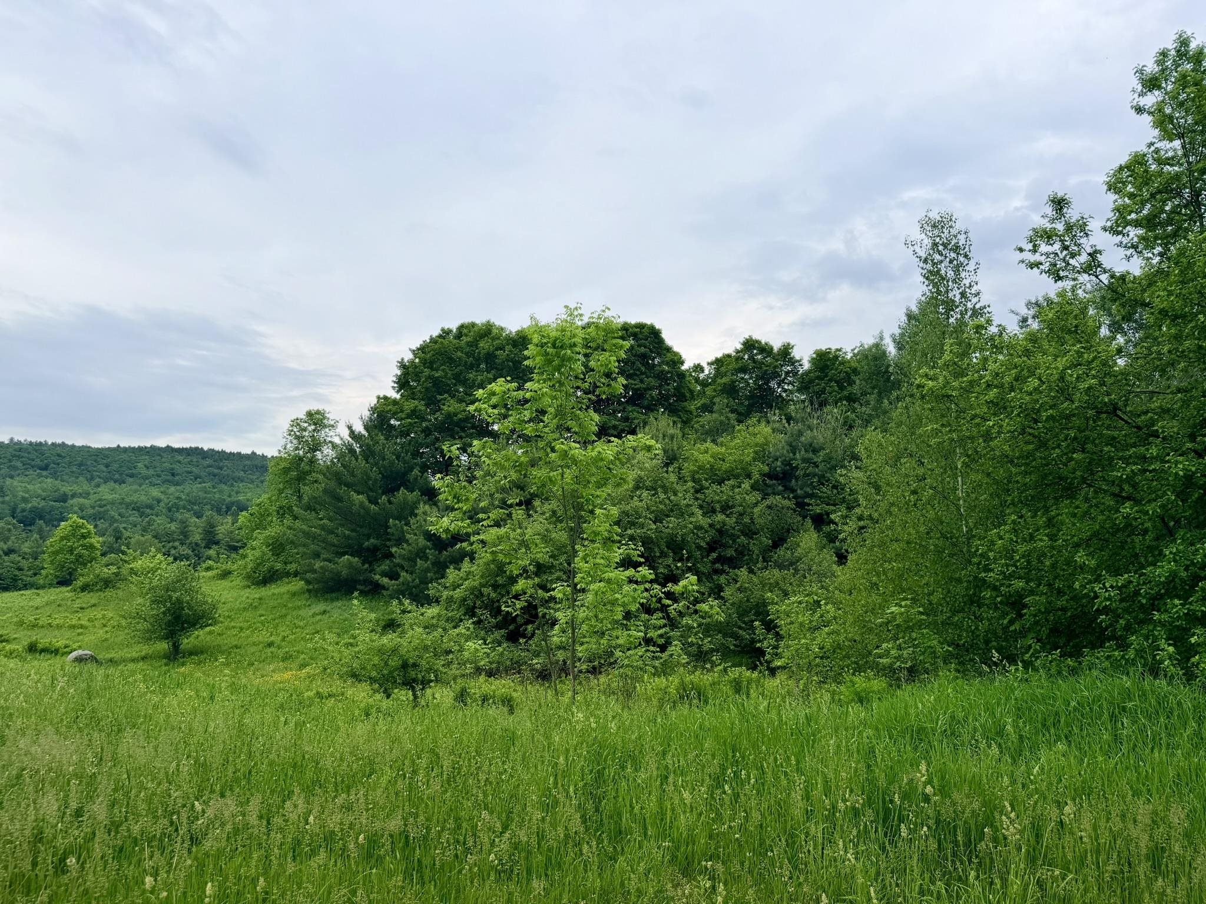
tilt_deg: +5.8
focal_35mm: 24
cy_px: 452
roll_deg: -1.2
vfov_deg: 56.8
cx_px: 603
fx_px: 836
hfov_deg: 71.6
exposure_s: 1/4405
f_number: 1.78
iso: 80
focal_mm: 6.76
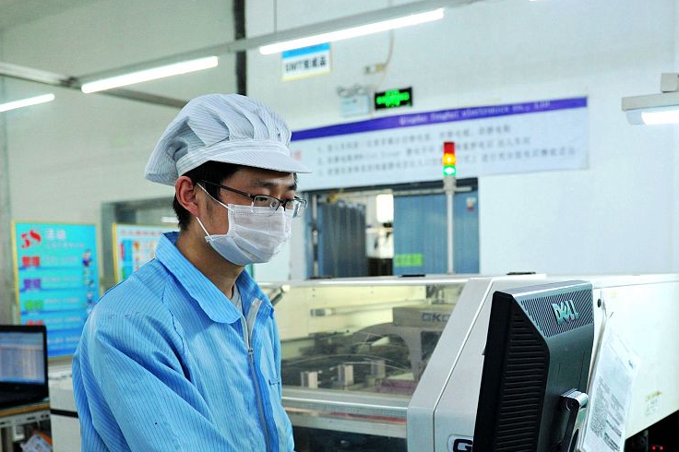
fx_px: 829
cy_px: 326
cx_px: 478
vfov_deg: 30.1
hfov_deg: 43.6
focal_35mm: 44
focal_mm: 27
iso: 1800
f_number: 3.2
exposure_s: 1/250
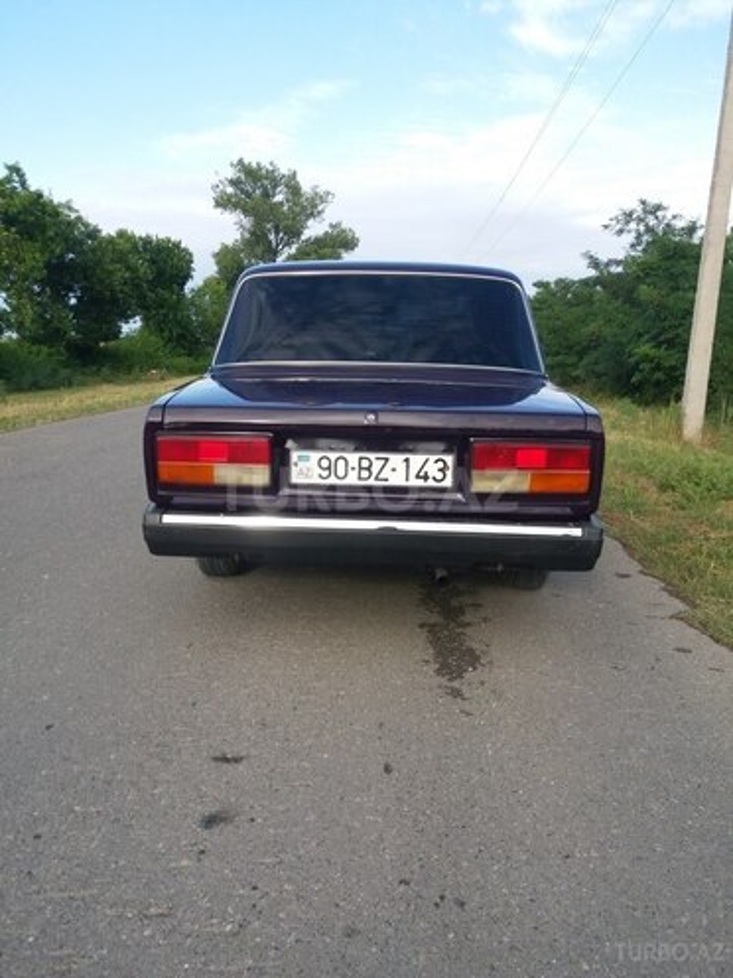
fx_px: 762
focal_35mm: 27
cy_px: 489
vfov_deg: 65.3
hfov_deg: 51.4
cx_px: 366
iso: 40
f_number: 1.9
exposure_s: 1/459
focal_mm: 3.7
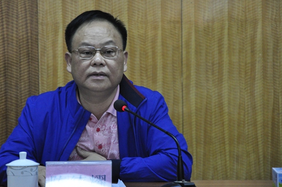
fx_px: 1523
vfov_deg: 7.0
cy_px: 82
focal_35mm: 195
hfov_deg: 10.6
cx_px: 114
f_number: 5.6
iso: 1600
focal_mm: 105
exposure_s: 1/100
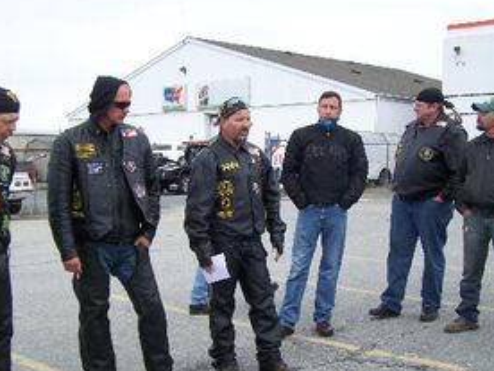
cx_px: 263
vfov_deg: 26.4
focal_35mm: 55
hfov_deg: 34.9
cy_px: 242
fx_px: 785
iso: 64
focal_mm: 6.3
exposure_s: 1/320
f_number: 2.8
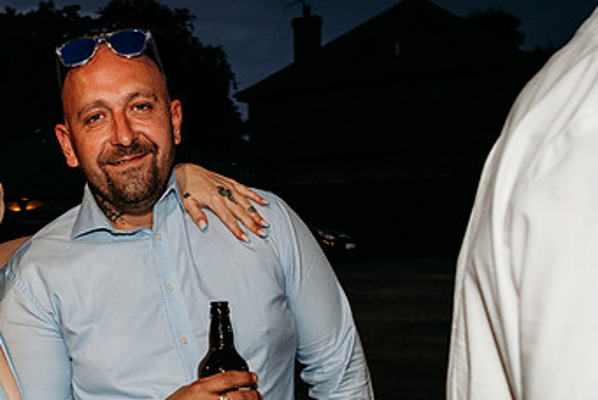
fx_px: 848
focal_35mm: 51
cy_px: 304
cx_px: 93
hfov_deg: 37.0
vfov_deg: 26.2
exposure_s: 1/40
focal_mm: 20
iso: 640
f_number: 5
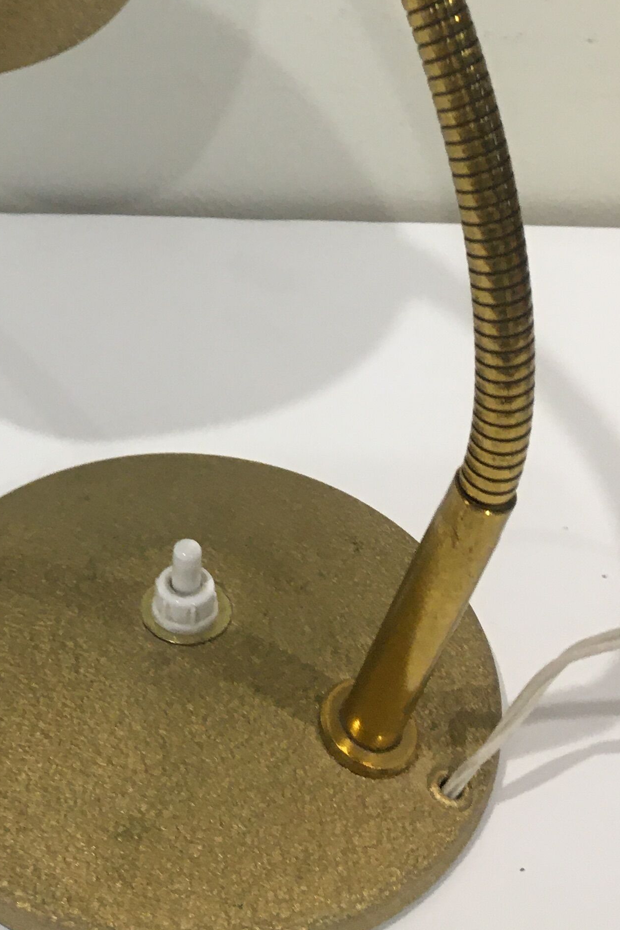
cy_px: 44
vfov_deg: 29.3
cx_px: 126
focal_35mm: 65
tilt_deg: -25.4
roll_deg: -1.0
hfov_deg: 20.7
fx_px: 1679
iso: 100
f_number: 2.2
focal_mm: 4.15
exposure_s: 1/33
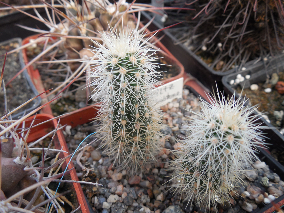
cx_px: 142
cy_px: 106
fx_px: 254
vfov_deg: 45.4
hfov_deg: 58.4
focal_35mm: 31
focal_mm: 5.6
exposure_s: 1/50
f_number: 3.6
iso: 125
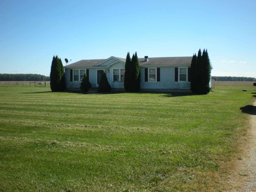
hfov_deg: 49.0
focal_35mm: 38
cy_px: 96
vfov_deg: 37.7
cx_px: 128
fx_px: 281
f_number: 4.6
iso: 64
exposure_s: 1/291
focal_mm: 6.3
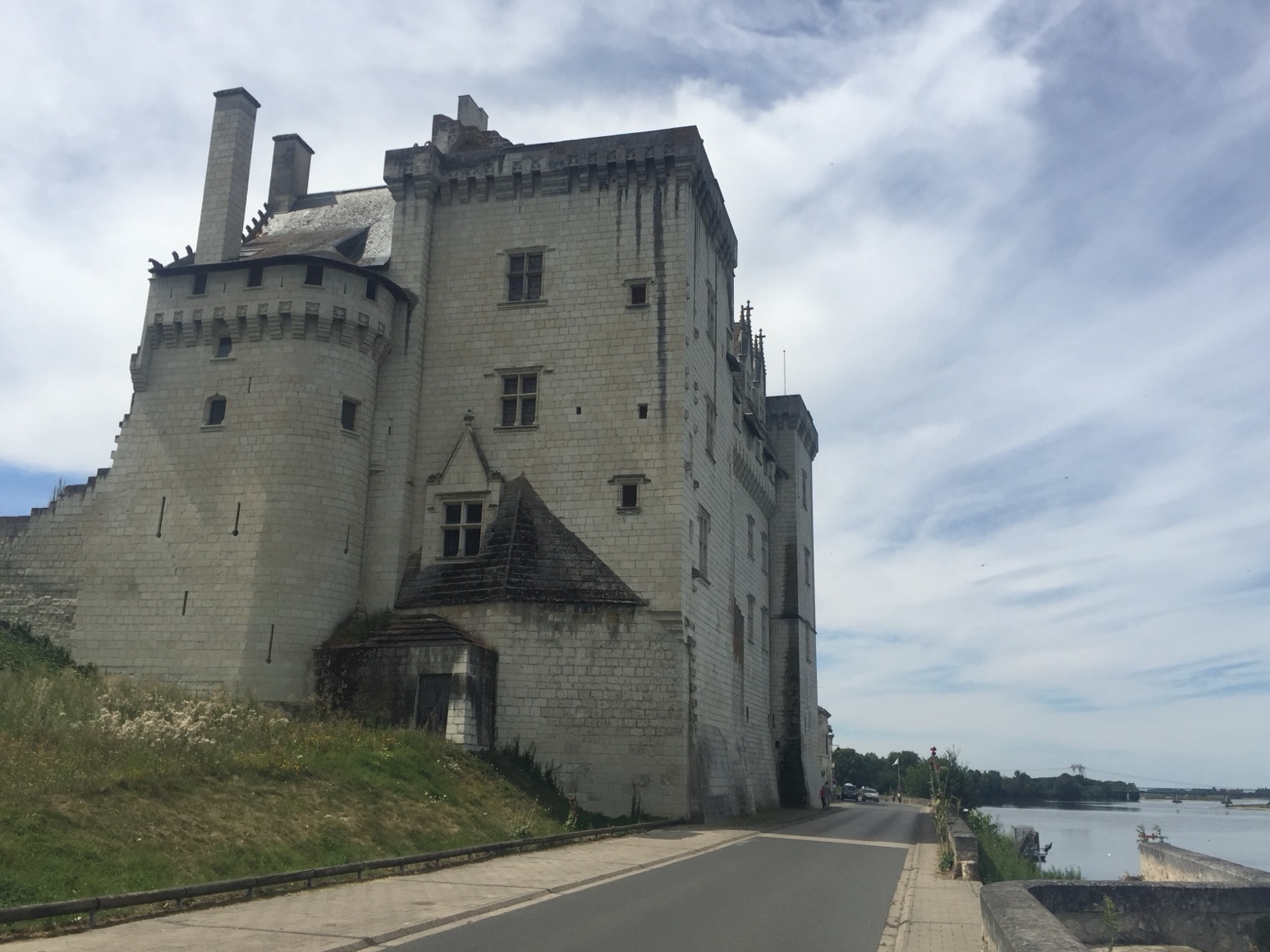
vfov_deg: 46.8
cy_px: 462
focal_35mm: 30
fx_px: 1101
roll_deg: -2.5
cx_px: 650
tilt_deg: +16.6
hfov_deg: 60.0
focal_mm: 4.15
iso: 32
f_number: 2.2
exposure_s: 1/3049
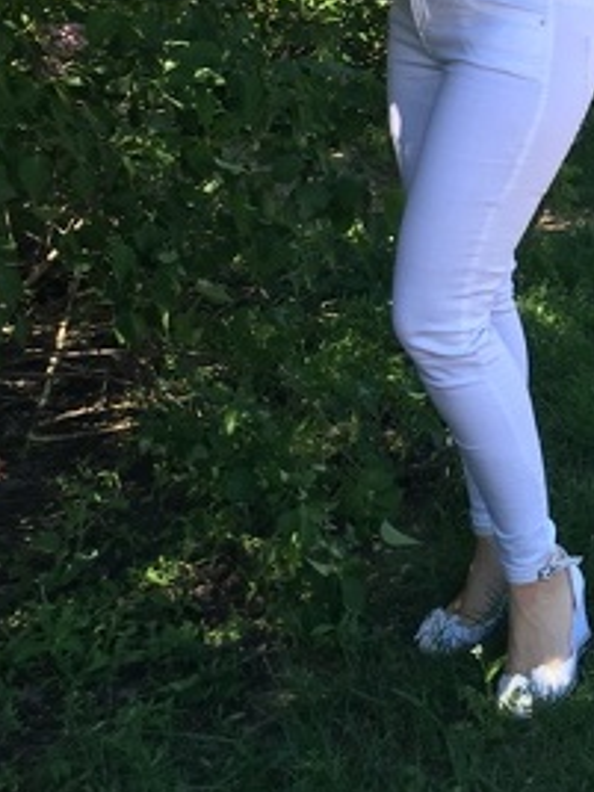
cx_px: 576
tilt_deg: -8.2
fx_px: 1487
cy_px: -24
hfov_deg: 21.9
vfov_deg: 27.8
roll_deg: -4.3
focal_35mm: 65
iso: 25
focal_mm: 4.15
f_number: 2.2
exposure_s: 1/278
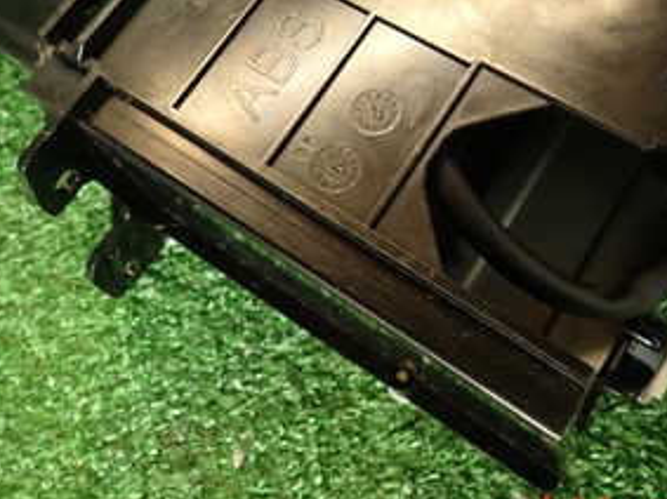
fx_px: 1021
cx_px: 368
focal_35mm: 53
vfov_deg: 26.3
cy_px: 19
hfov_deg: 36.2
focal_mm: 4.5
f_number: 2
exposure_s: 1/50
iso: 200
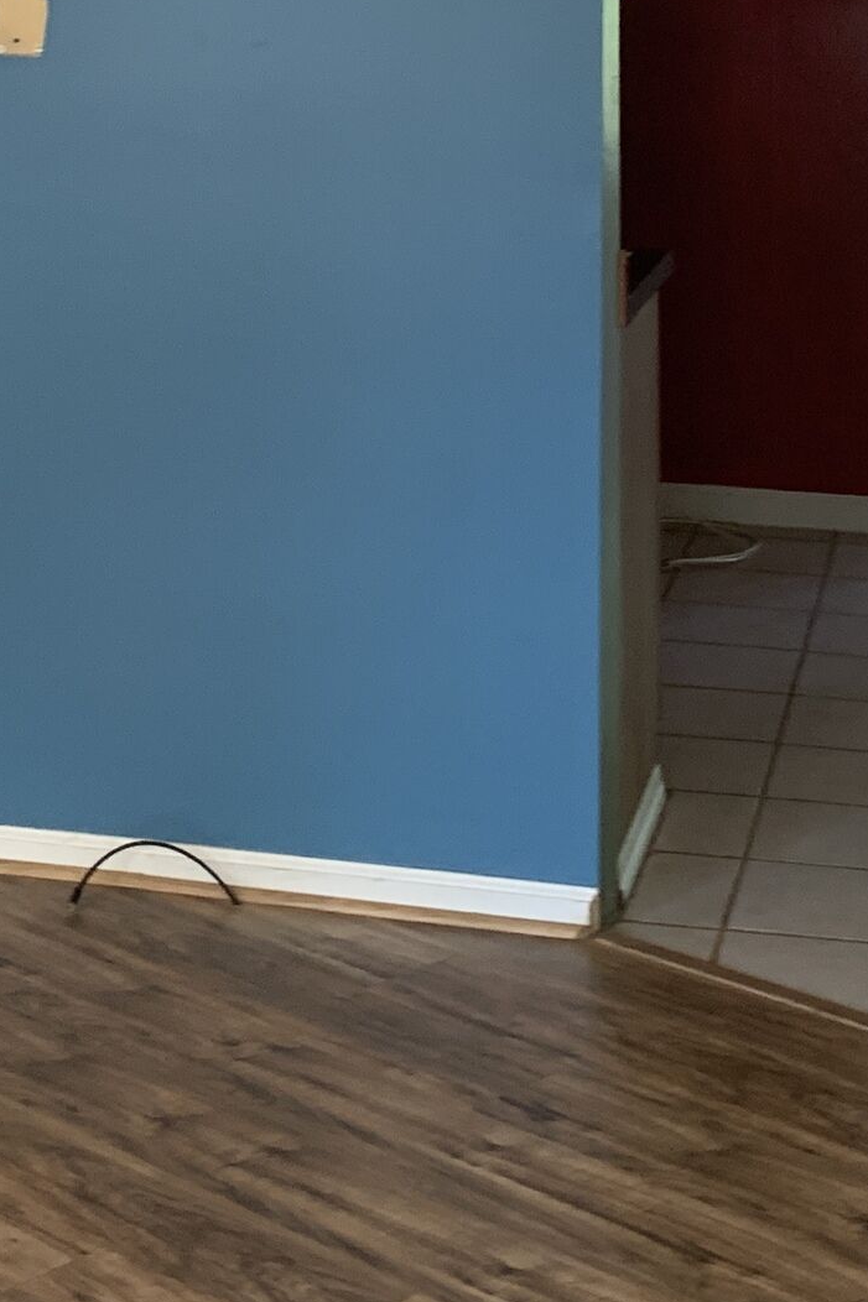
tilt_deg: +0.3
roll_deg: -1.2
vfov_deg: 24.6
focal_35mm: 79
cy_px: 22
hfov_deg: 17.1
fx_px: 2858
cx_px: 134
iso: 125
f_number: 1.8
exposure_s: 1/60
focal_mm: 4.25
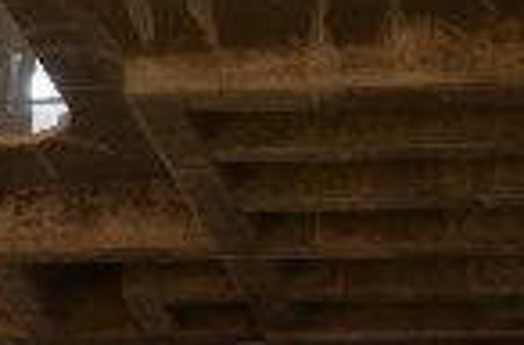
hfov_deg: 7.4
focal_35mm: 280
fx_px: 4059
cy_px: 68
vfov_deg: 4.9
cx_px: 57
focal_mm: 45
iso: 800
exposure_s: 2.5
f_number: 5.3
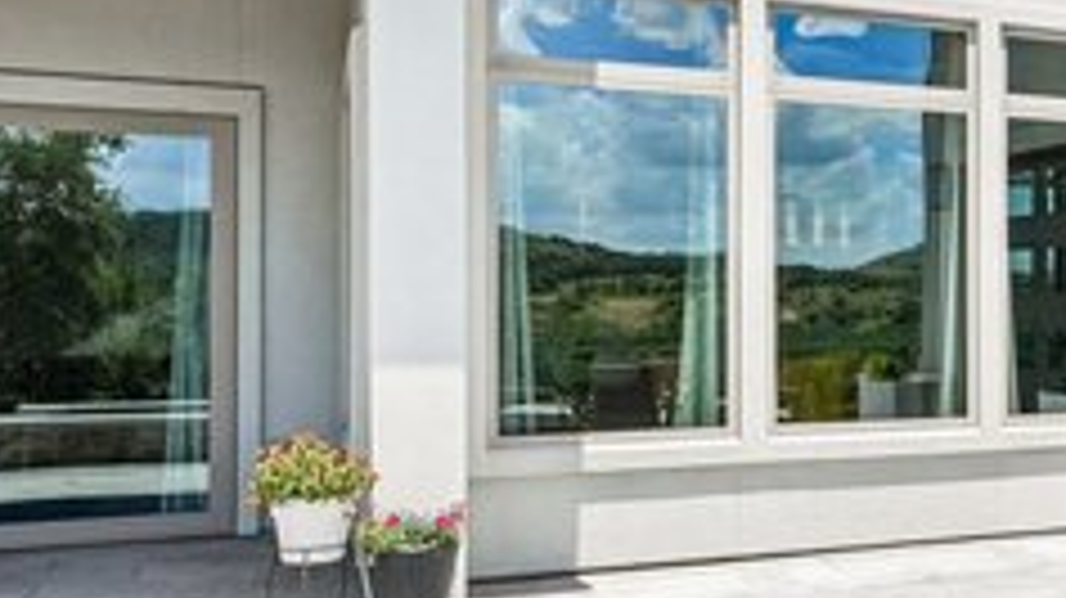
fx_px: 1441
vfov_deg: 23.5
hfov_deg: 36.0
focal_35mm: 51
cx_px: 1102
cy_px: 290
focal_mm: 18
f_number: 8
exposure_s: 1/2500
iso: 800
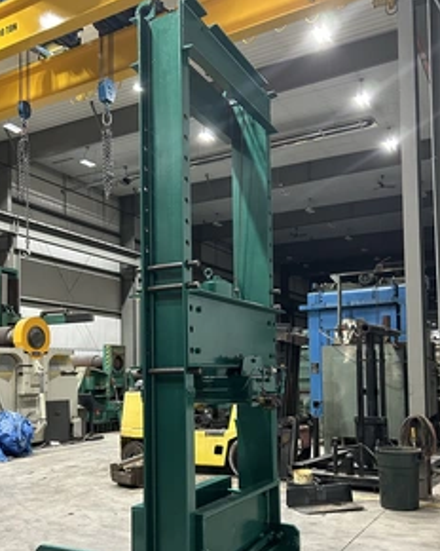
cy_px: 348
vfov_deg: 51.0
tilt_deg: +4.1
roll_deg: +1.0
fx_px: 570
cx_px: 209
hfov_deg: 42.2
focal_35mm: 35
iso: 400
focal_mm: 5.7
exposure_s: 1/60
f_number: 1.5
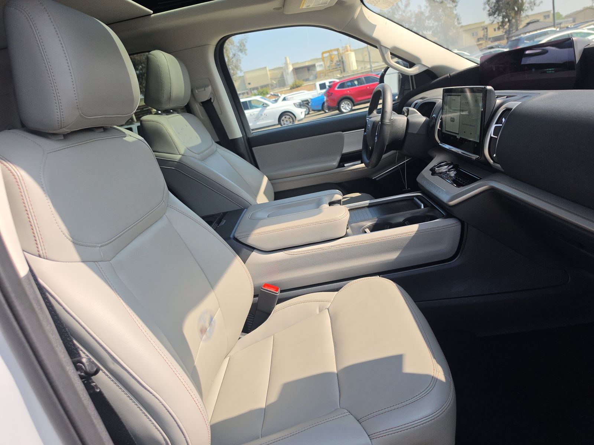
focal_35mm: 23
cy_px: 222
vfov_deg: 58.9
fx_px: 395
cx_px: 297
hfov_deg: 73.9
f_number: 1.4
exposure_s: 1/2664
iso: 63
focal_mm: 6.5
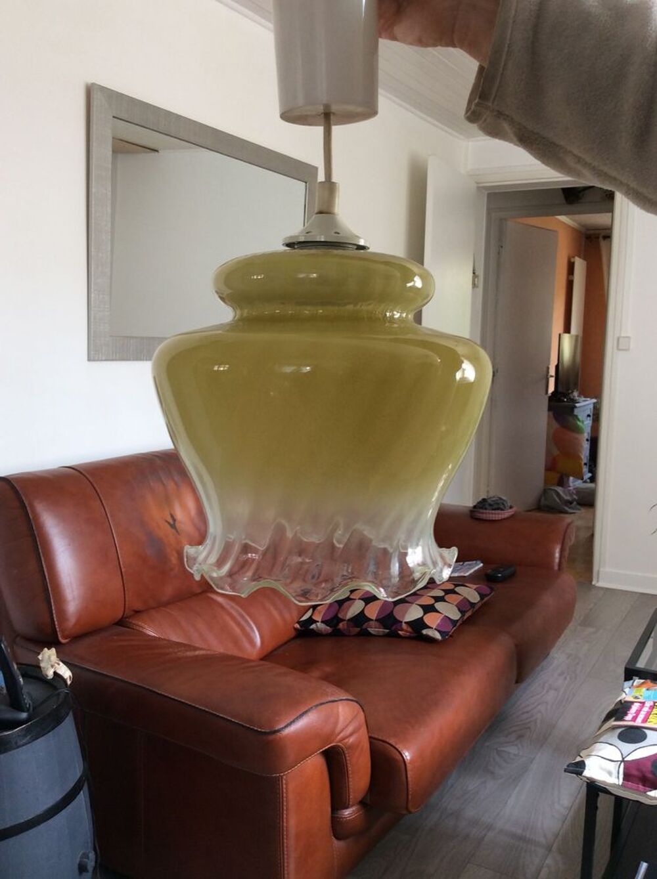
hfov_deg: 44.1
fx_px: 812
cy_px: 440
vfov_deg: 56.9
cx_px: 328
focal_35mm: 32
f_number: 2.4
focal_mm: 3.3
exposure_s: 1/33
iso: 32
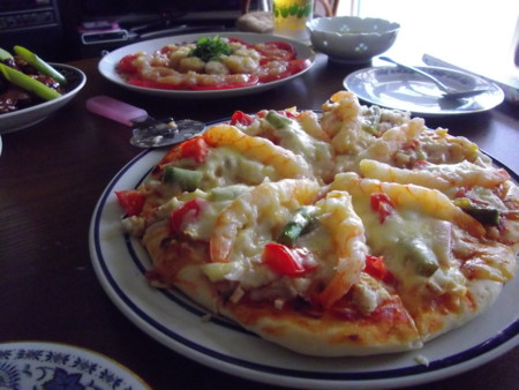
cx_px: 260
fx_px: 405
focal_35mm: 27
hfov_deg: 65.3
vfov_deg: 51.4
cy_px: 195
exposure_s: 1/40
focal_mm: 4.9
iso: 800
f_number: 3.2
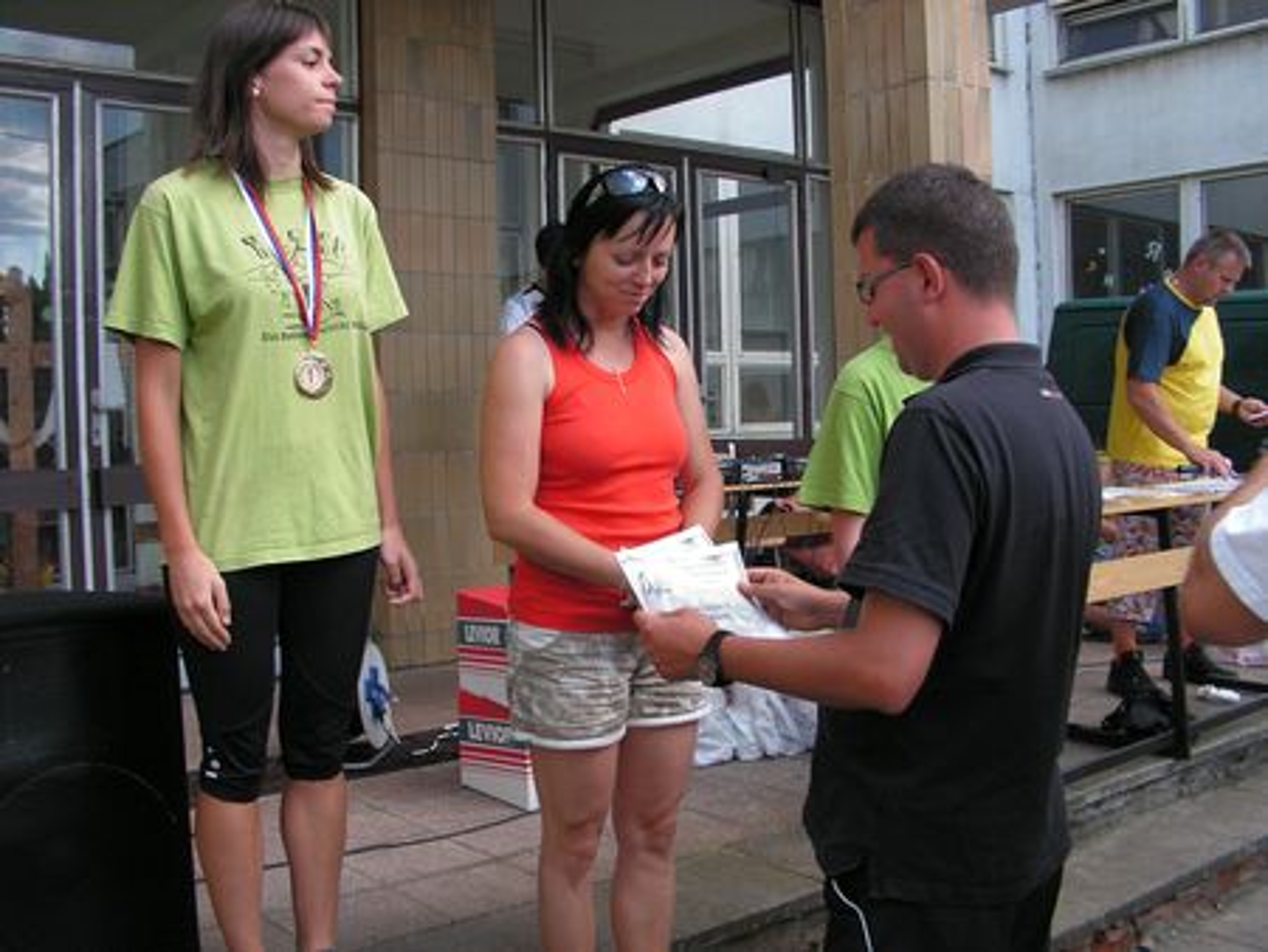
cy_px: 476
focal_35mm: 36
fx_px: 1319
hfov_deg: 51.3
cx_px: 634
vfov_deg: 39.7
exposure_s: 1/80
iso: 50
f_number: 3.2
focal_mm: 6
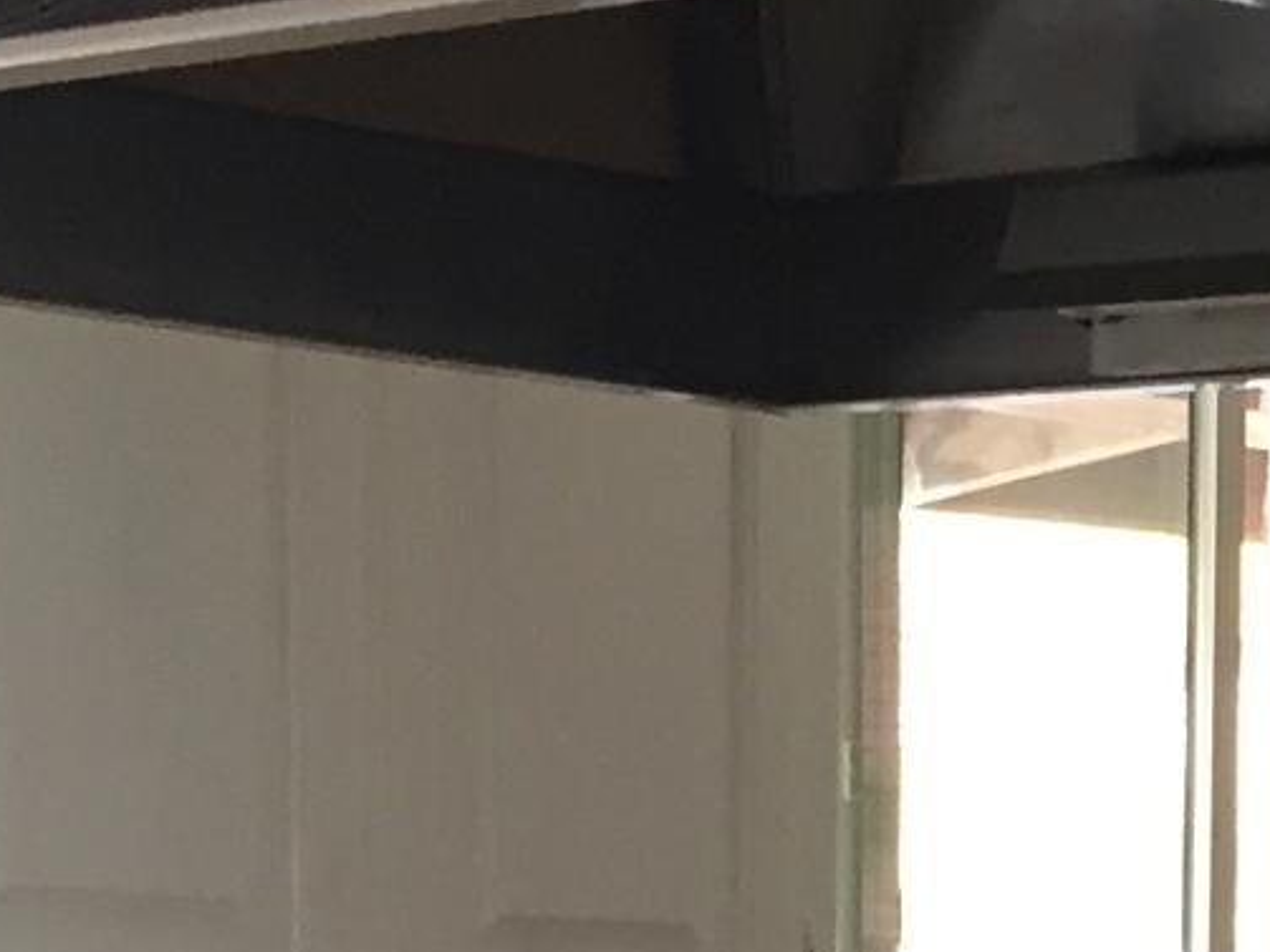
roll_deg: -0.4
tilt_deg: -10.5
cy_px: 2255
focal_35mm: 173
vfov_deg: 8.0
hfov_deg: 11.2
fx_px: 6346
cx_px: 1533
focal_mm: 4.15
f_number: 2.2
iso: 80
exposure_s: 1/30
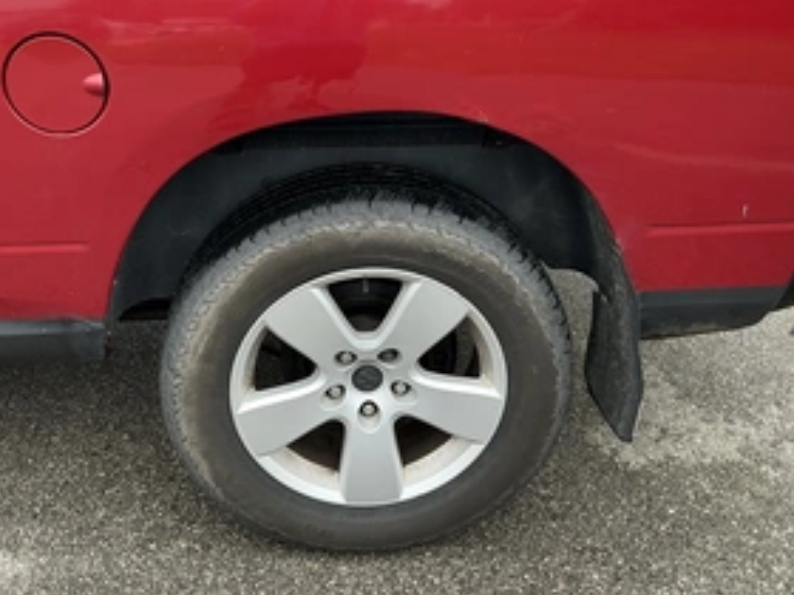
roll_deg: -1.6
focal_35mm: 40
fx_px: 917
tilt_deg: -23.9
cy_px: 224
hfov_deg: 46.7
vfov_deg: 35.8
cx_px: 352
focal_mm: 3
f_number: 1.8
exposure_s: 1/148
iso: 20
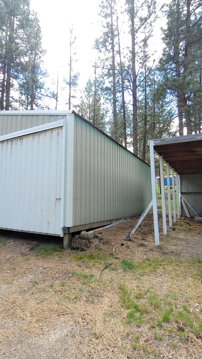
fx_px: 181
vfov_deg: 89.6
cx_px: 95
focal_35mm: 19
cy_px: 180
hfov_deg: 58.3
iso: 40
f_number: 2.2
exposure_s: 1/164
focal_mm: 1.74
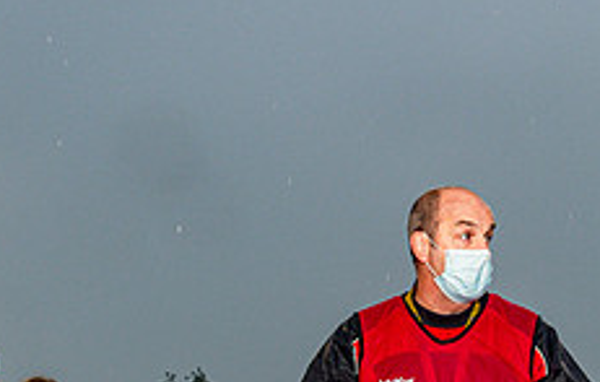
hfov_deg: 32.7
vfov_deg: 20.5
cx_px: 447
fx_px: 1003
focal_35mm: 61
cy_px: 428
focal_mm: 24
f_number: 4.5
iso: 1600
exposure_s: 1/200
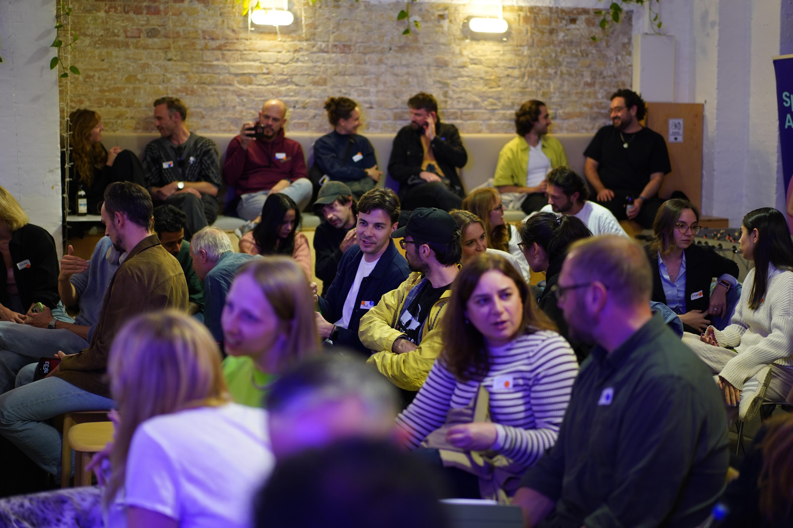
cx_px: 396
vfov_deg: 24.6
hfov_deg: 36.2
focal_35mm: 55
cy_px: 264
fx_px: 1211
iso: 640
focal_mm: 55
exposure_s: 1/60
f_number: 1.8
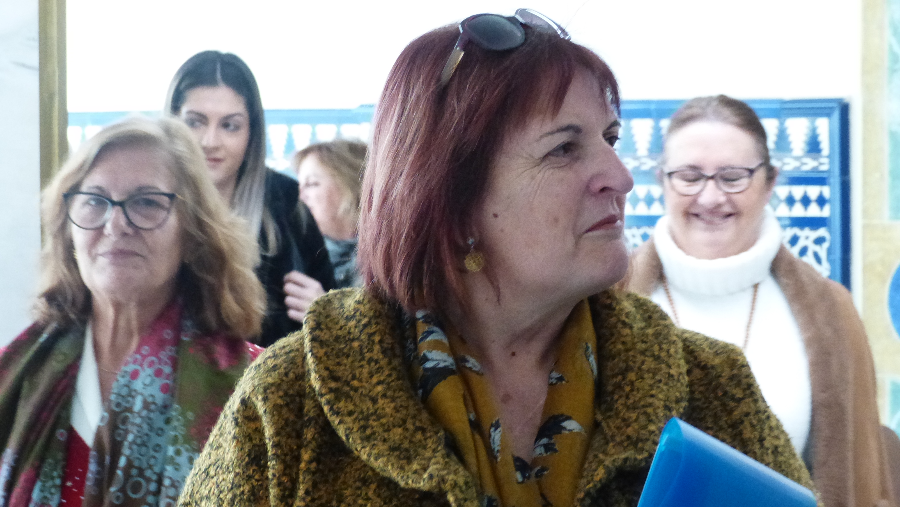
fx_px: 3699
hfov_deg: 13.9
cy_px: 283
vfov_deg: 7.8
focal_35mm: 155
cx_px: 450
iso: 800
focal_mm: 25.6
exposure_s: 1/80
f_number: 3.2
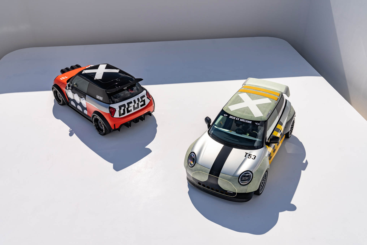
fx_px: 336
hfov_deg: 57.2
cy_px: 122
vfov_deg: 40.0
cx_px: 184
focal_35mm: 33
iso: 100
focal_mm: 33
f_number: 9
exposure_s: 1/160
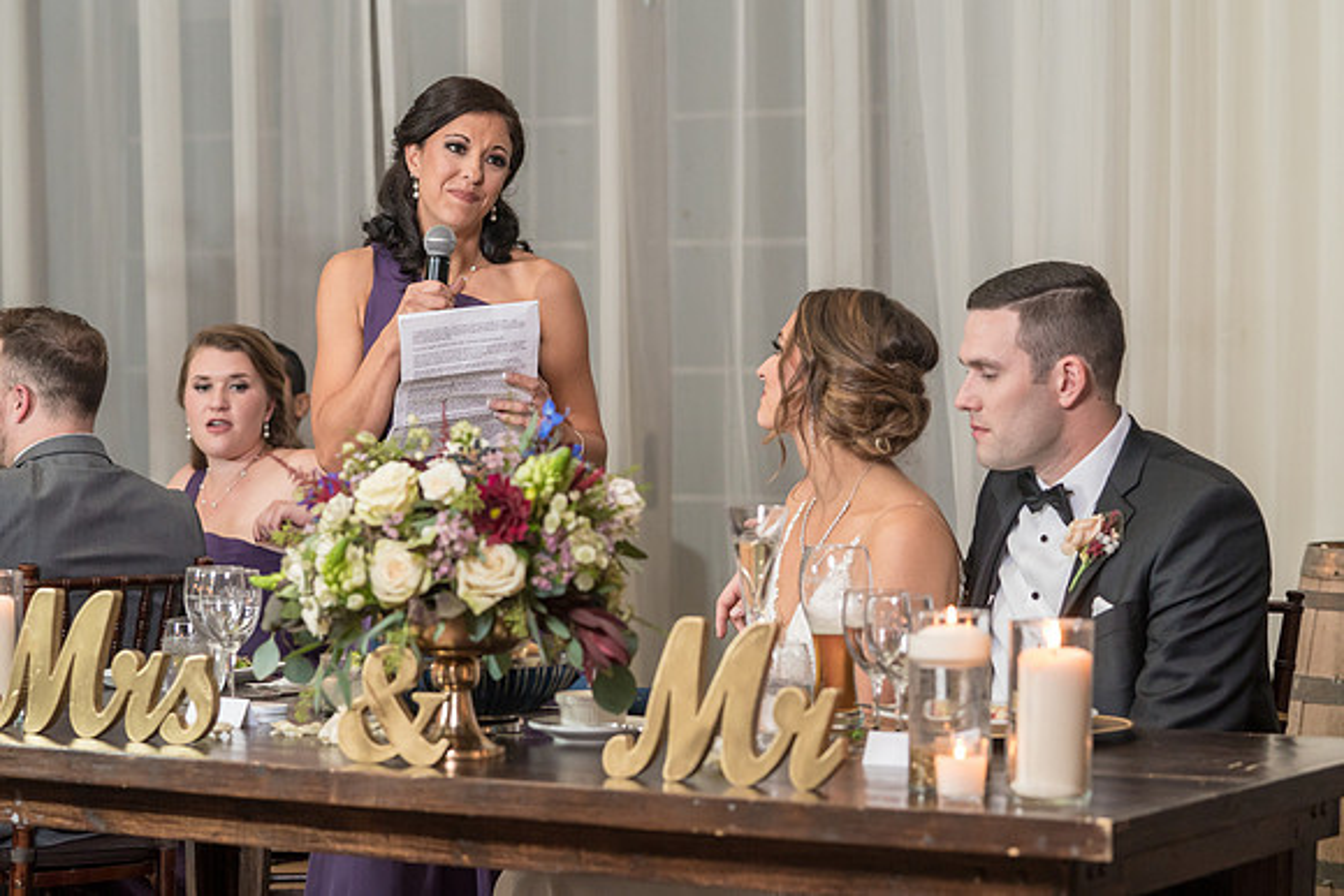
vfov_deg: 14.7
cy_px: 412
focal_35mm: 93
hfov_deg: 21.9
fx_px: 3466
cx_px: 672
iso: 2000
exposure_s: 1/200
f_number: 4
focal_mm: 84
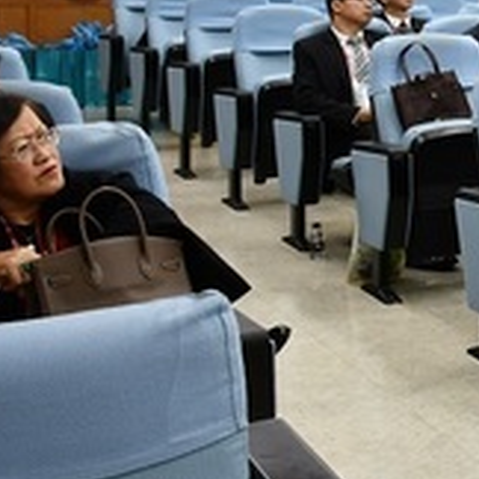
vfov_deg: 19.3
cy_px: 22
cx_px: 781
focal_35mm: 88
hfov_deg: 17.2
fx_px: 1378
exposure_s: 1/80
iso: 400
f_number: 4.5
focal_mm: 18
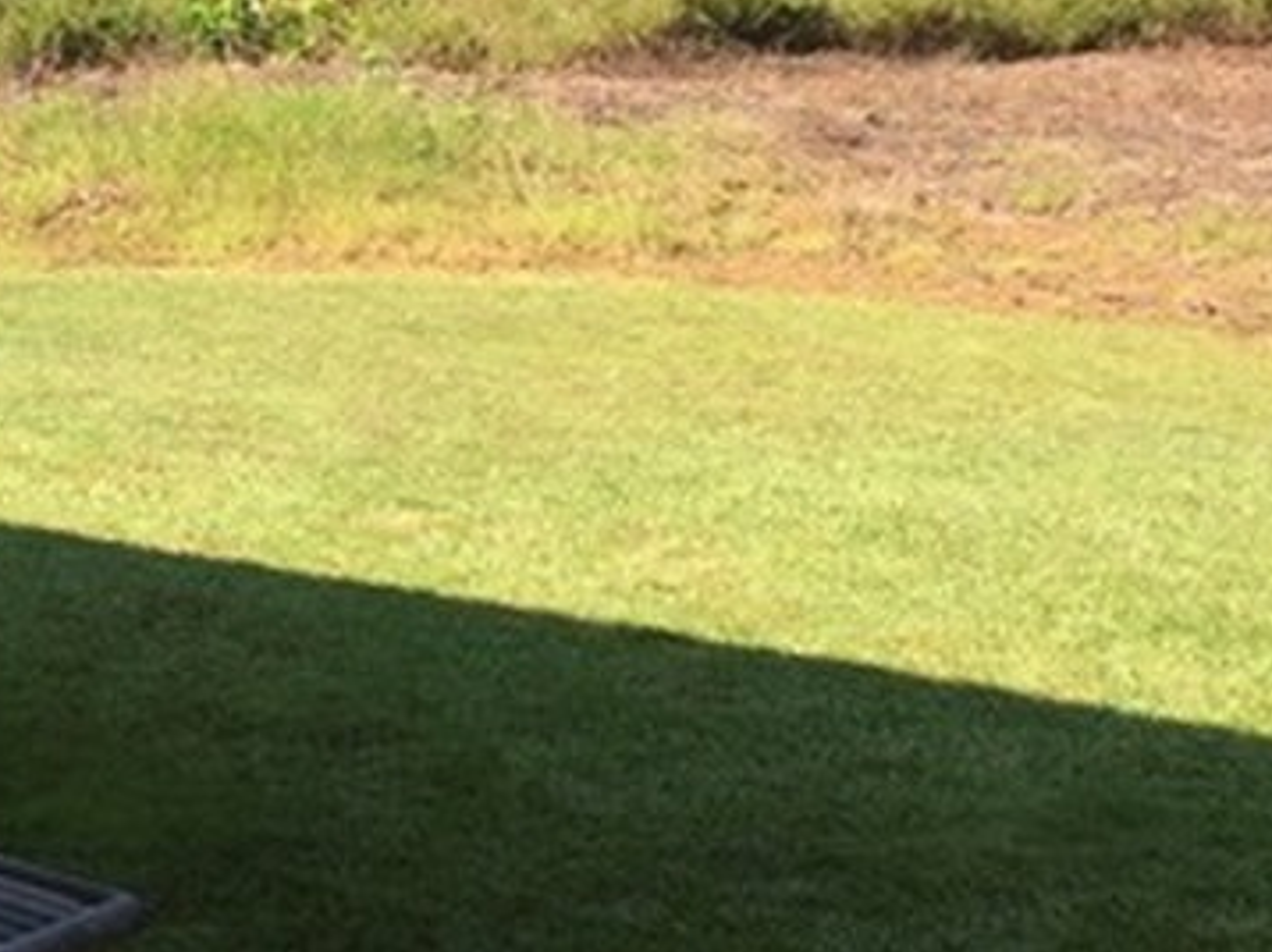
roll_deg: -1.6
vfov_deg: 17.8
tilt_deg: -13.1
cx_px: 288
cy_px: 501
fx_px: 3048
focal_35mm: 83
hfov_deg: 23.3
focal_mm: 4.15
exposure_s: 1/625
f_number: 2.2
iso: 25
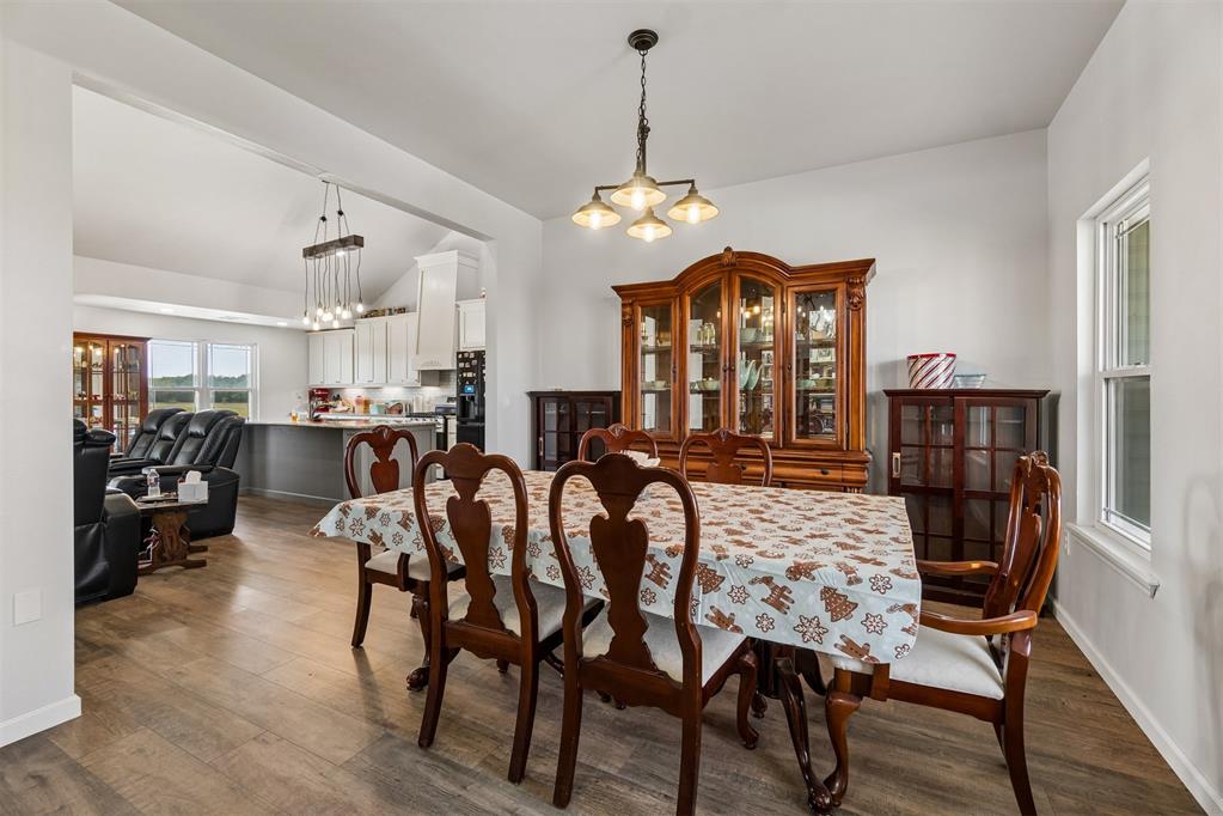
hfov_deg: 100.4
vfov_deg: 77.3
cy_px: 408
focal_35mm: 15
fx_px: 510
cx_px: 612
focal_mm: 10
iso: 200
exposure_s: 1/50
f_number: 6.3
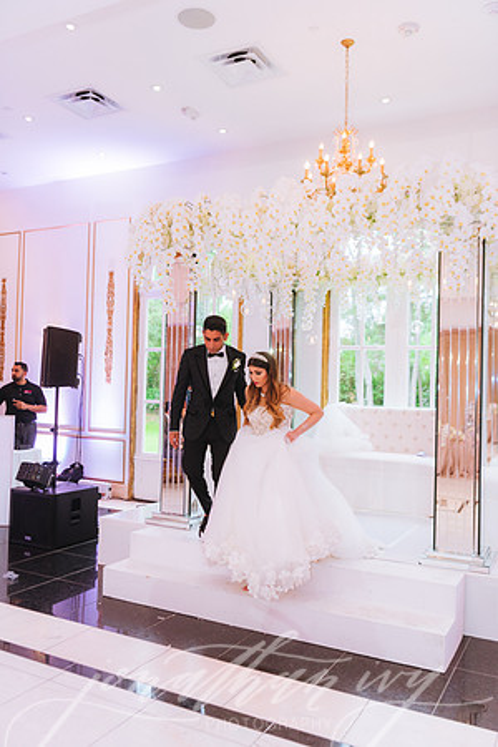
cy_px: 374
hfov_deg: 41.1
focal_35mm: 32
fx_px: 664
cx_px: 249
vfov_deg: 58.7
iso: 800
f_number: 2.8
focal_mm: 32
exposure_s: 1/125
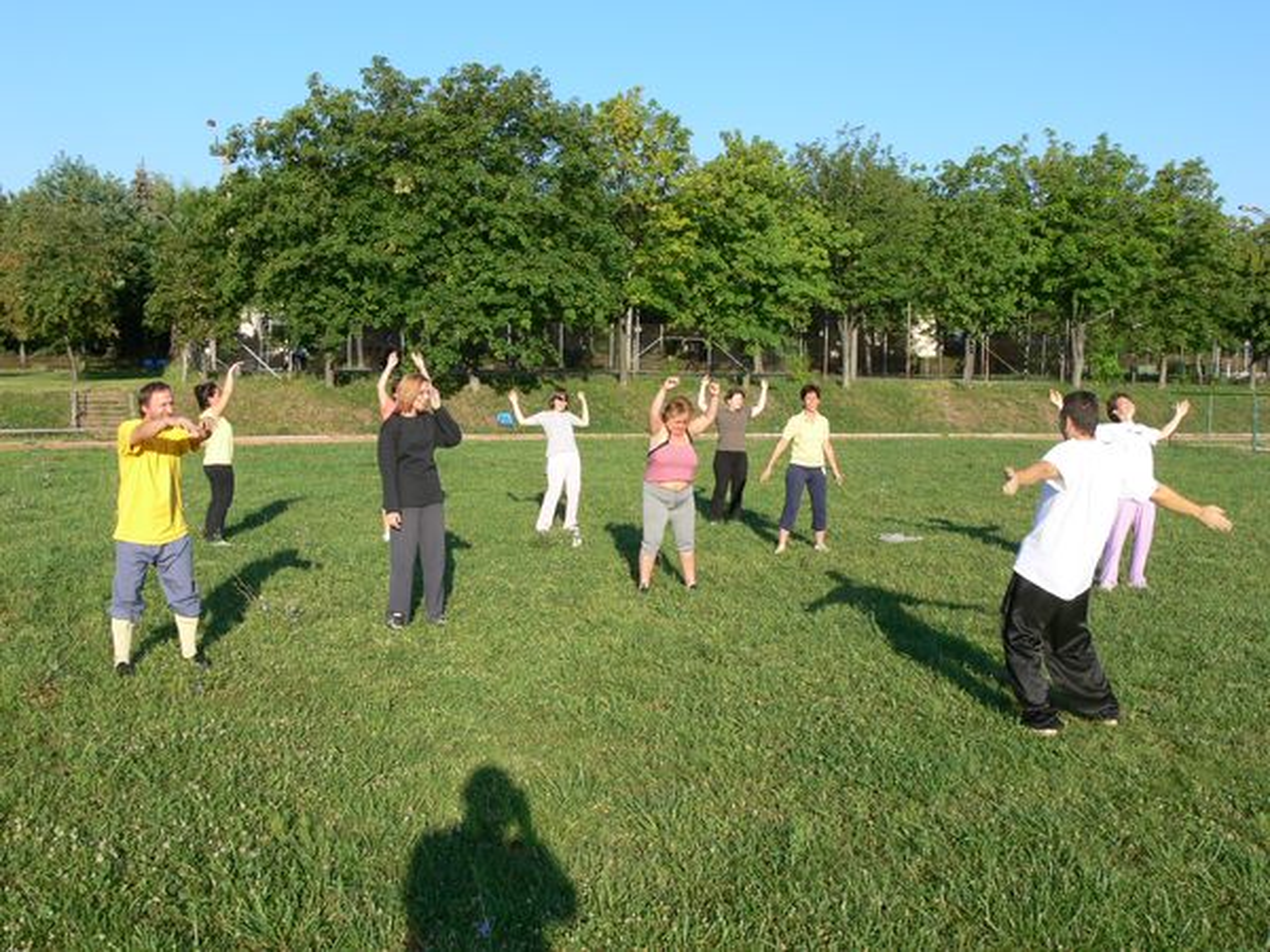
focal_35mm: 35
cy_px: 476
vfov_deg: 40.7
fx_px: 1284
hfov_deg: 52.6
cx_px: 635
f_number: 5.6
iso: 80
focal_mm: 7.4
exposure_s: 1/200
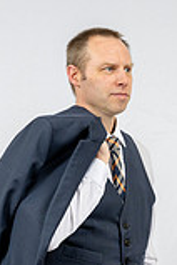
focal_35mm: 144
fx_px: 1062
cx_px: 115
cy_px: 292
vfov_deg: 13.9
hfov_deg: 9.5
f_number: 9
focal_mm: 51
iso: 800
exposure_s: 1/80
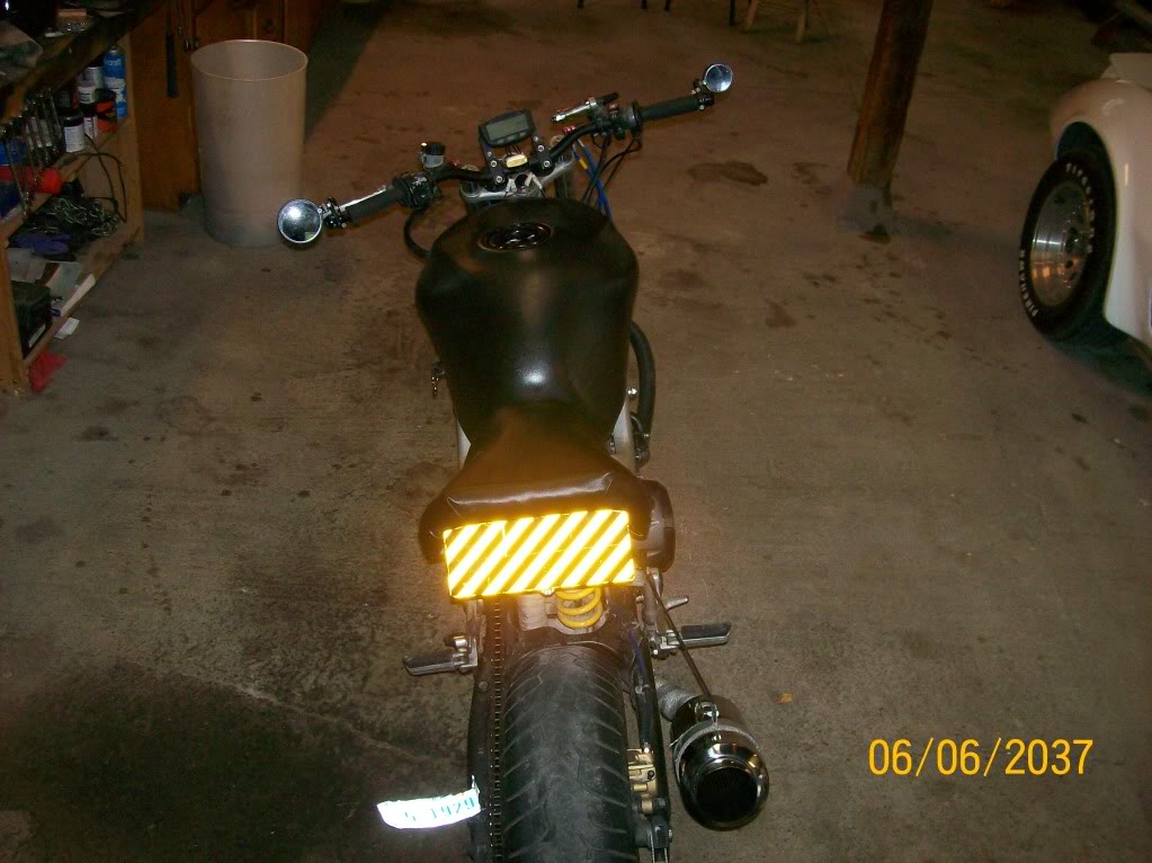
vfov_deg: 39.6
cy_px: 432
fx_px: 1197
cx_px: 576
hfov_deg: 51.4
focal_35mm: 36
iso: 140
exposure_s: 1/64
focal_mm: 6
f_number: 2.7
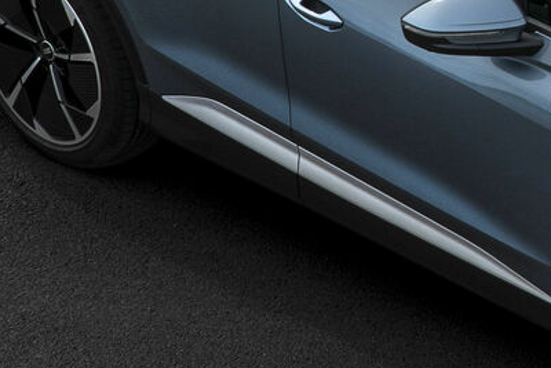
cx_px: 1551
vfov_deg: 3.8
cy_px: -473
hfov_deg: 5.4
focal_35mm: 360
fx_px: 5512
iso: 100
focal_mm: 50
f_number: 11
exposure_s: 1/100
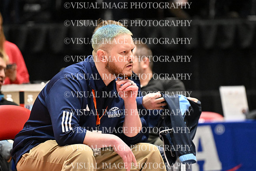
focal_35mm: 300
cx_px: 128
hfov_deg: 6.9
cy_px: 86
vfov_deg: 4.6
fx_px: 2134
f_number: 2.8
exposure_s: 1/960
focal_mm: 200
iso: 8000
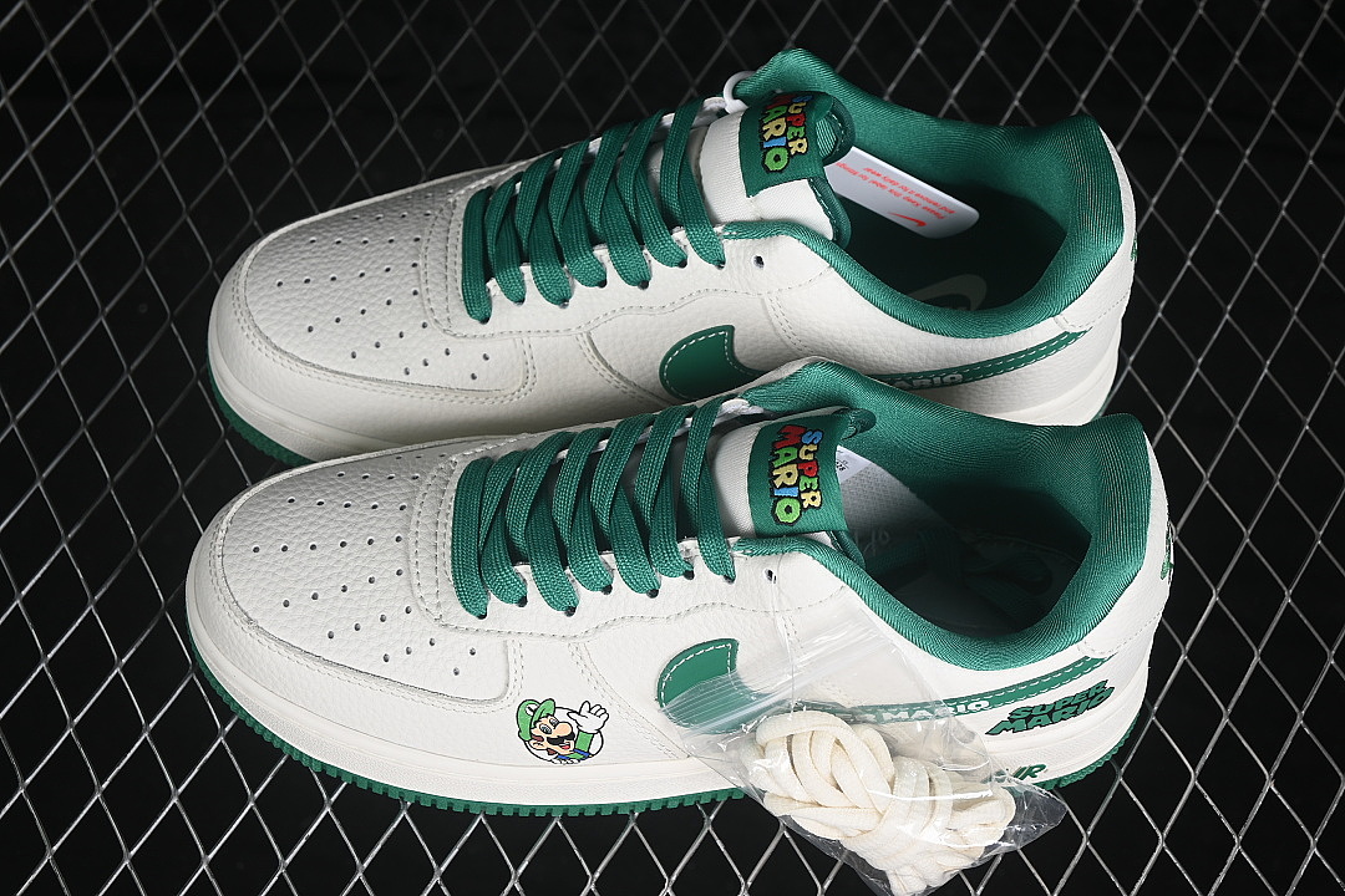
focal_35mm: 75
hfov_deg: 27.0
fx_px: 2802
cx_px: 672
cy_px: 448
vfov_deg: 18.2
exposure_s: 1/80
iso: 160
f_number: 7.1
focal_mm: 50
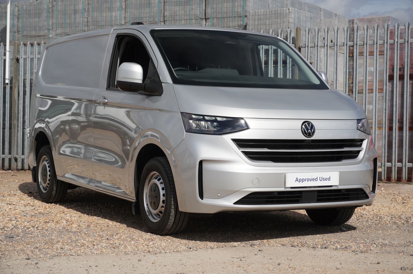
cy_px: 137
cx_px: 206
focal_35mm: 74
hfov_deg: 27.5
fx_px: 842
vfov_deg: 18.5
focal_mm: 49
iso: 100
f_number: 8
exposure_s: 1/250
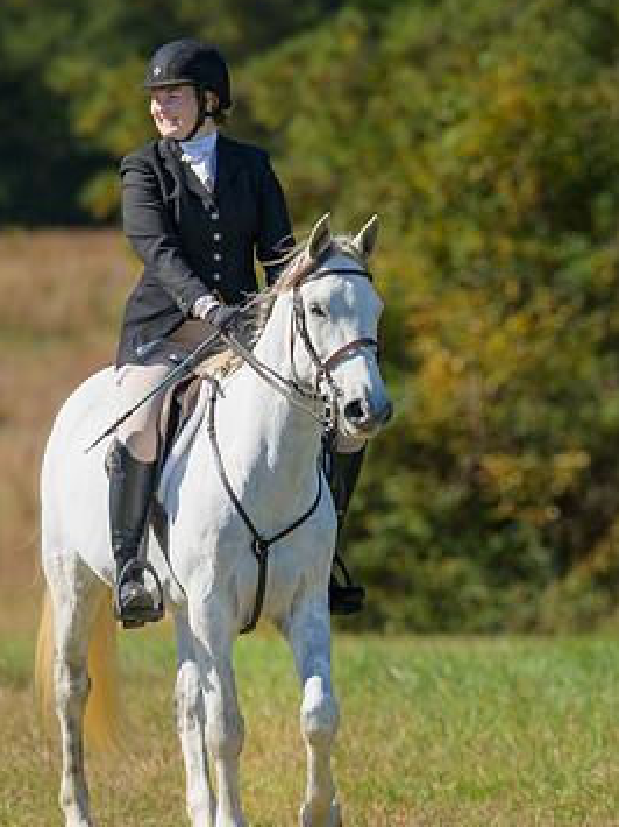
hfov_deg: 3.5
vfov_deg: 4.7
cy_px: 300
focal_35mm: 423
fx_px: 10091
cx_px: 423
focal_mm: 200
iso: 200
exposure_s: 1/800
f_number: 4
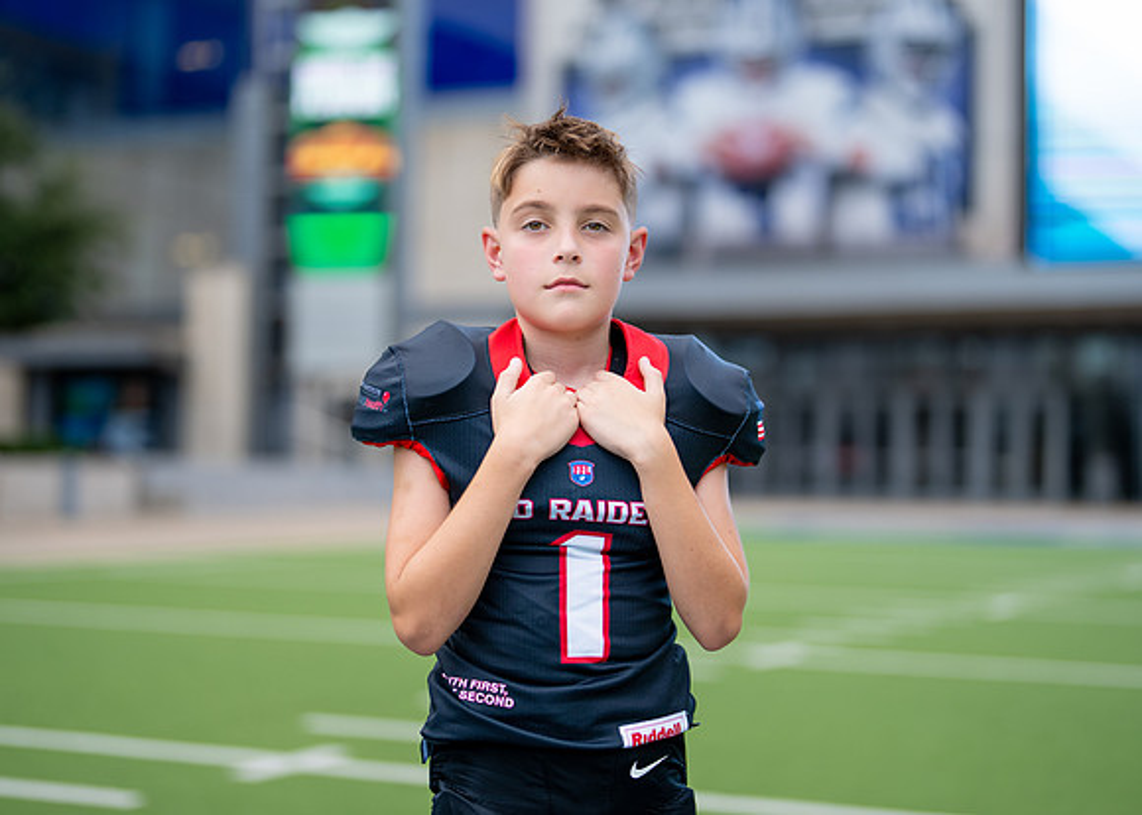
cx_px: 589
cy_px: 347
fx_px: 2123
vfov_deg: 21.7
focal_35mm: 65
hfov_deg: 30.1
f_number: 1.2
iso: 100
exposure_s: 1/1600
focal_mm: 50
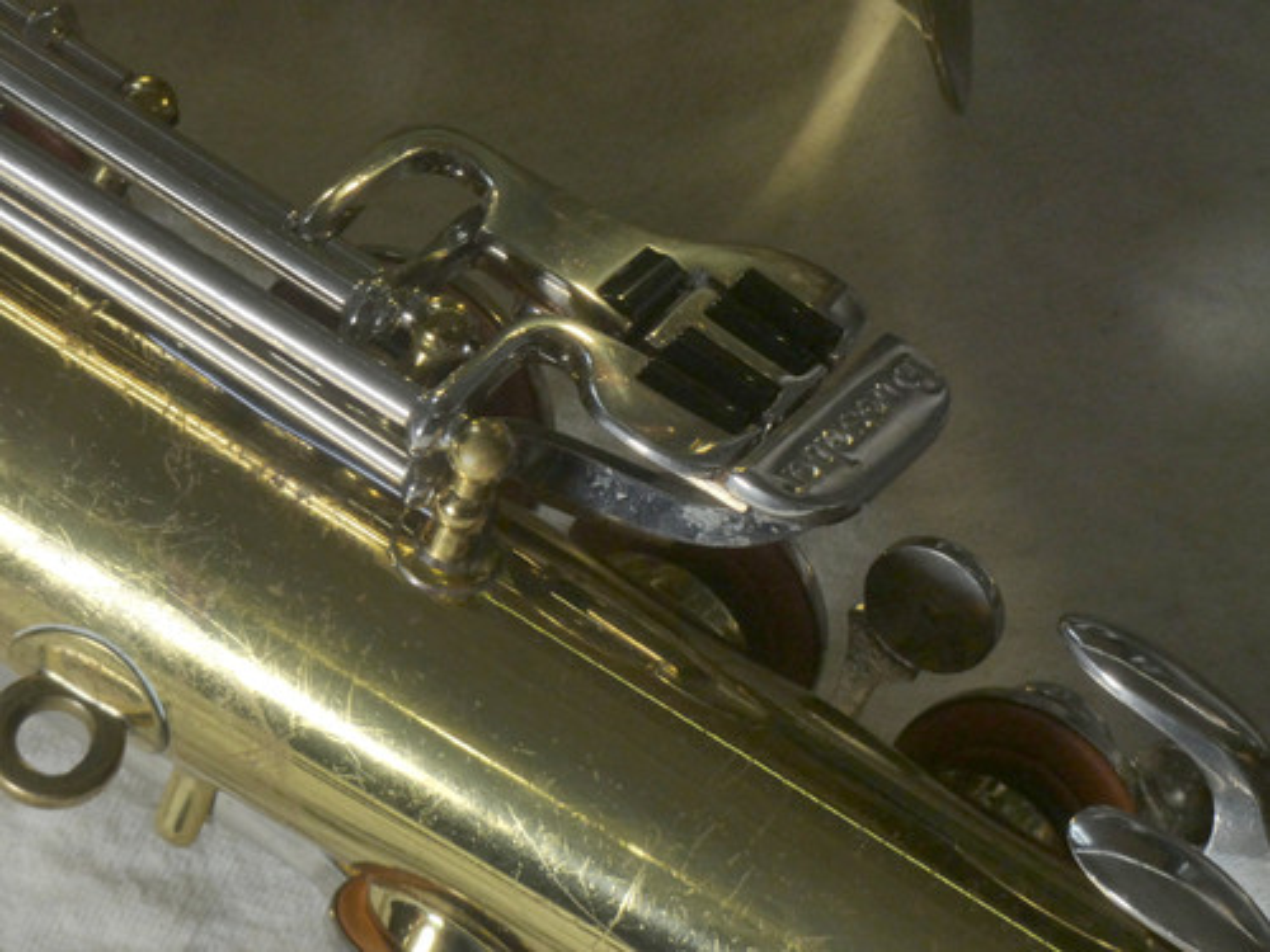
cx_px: 635
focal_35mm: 329
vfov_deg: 4.5
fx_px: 12070
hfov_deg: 6.0
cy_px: 476
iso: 200
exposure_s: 1/50
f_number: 5.6
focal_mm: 58.9
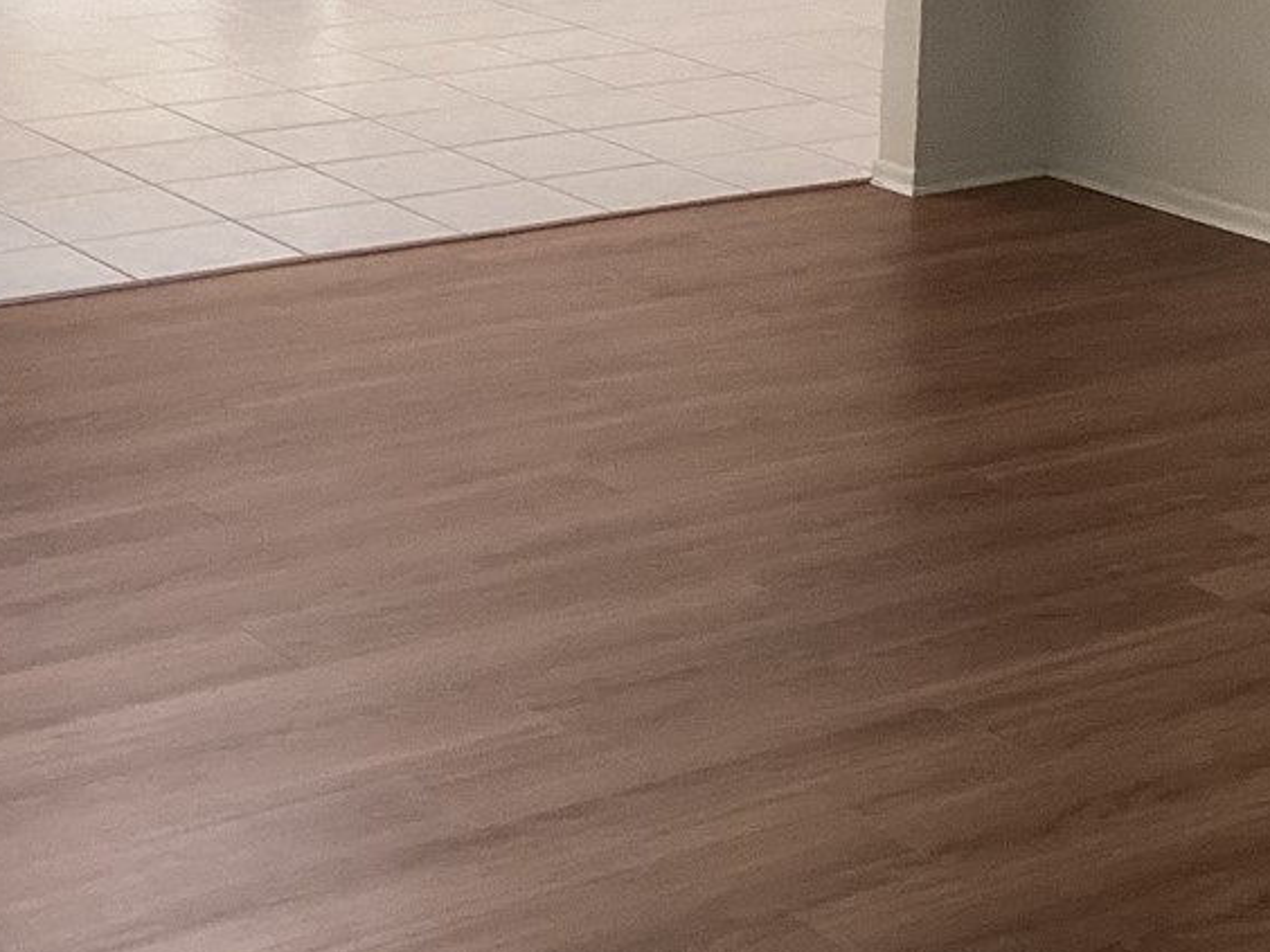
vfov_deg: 16.5
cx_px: 817
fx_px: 3229
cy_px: 68
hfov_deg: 22.2
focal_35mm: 88
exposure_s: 1/60
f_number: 2.4
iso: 100
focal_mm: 3.3
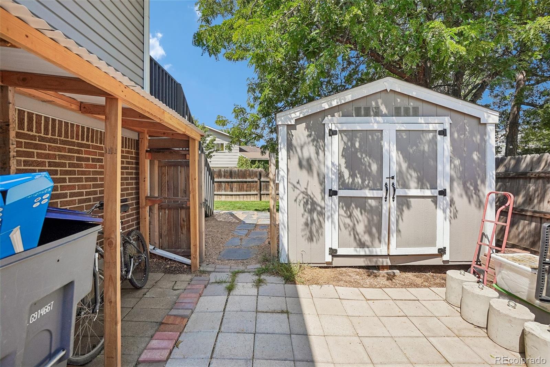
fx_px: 229
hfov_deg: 100.4
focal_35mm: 15
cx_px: 275
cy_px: 184
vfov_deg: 77.3
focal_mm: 10
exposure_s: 1/200
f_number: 8
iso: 100
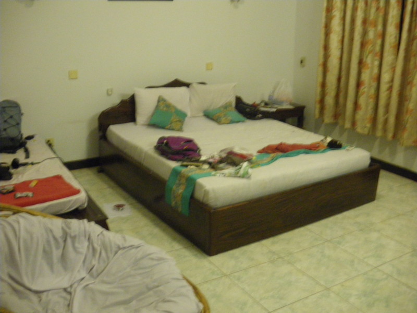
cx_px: 208
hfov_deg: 51.4
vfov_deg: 39.7
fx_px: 434
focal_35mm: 36
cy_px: 156
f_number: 3.5
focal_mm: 6.3
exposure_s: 1/20
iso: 800
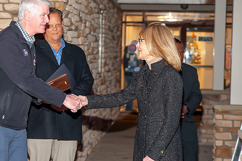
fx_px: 813
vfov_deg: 11.3
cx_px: 48
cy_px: 89
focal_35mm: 121
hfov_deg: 16.8
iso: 800
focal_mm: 62
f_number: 3.5
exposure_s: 1/160
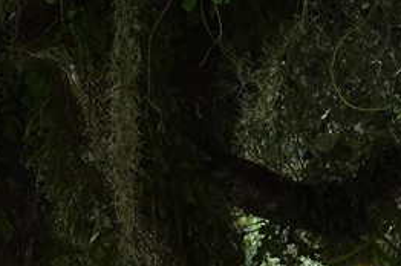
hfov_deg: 7.3
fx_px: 2892
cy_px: 908
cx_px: -634
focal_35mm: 260
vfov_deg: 4.9
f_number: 10
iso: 250
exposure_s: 1/100
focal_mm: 34
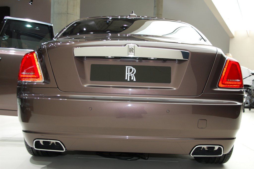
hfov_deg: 43.6
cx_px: 127
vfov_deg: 29.8
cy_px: 84
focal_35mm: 45
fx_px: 317
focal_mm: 30
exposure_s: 1/60
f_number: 4.5
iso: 400
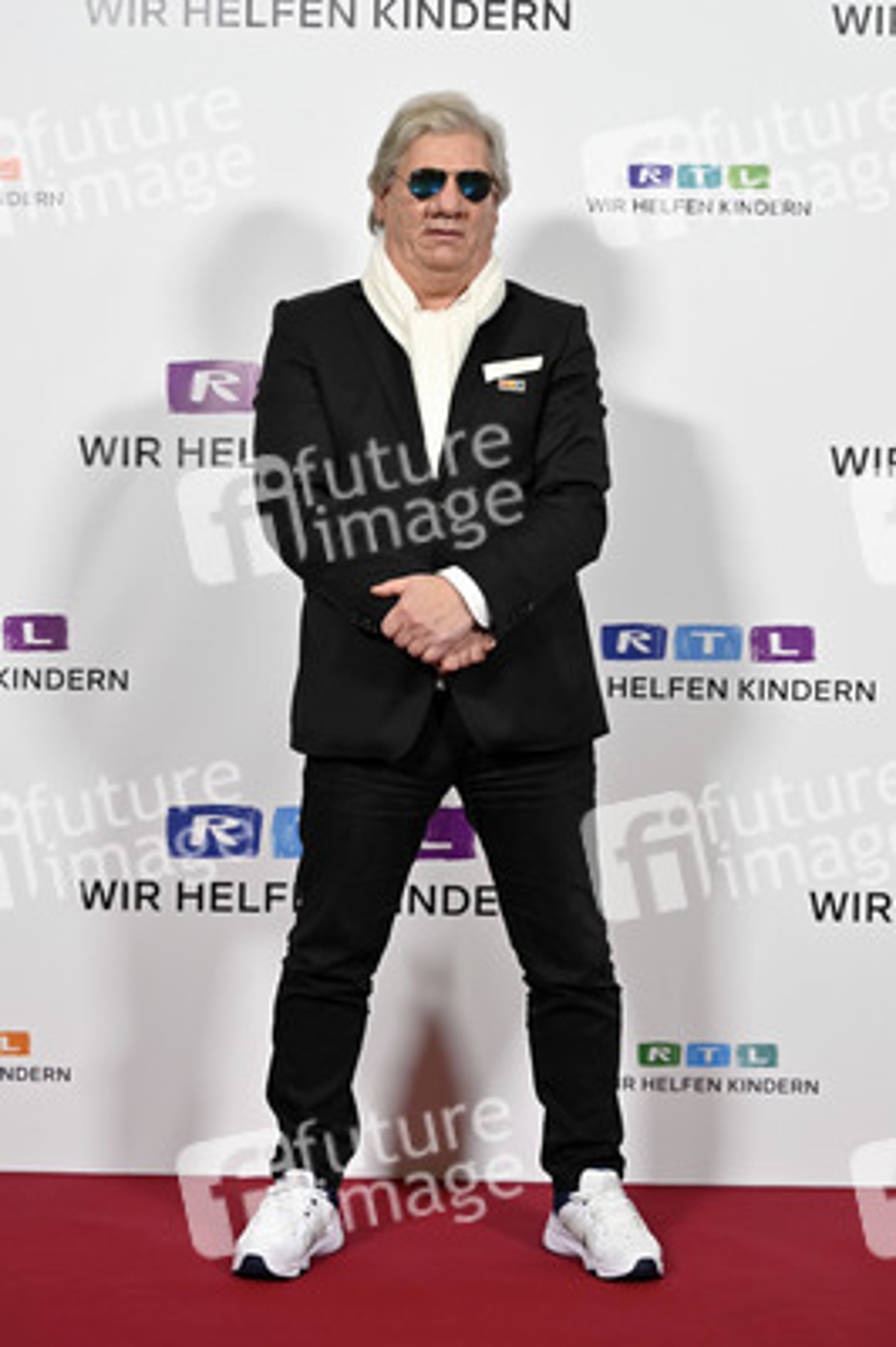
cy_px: 674
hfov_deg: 19.4
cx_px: 448
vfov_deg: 28.9
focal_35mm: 70
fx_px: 2618
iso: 800
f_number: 3.5
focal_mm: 70
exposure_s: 1/320
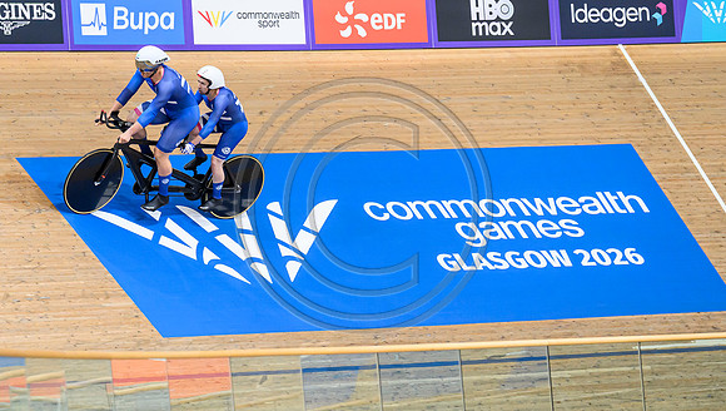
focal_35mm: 246
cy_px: 200
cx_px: 237
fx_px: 4735
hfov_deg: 8.8
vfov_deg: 5.0
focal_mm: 155
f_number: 3.5
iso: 4000
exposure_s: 1/1600
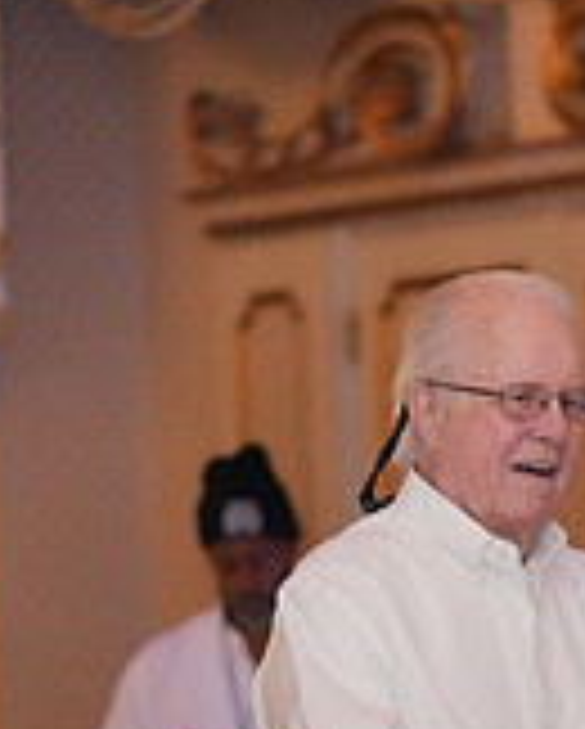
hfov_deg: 4.8
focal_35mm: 319
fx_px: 6891
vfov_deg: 6.0
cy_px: 1238
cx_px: 745
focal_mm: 95
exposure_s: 1/250
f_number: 2.8
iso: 6400
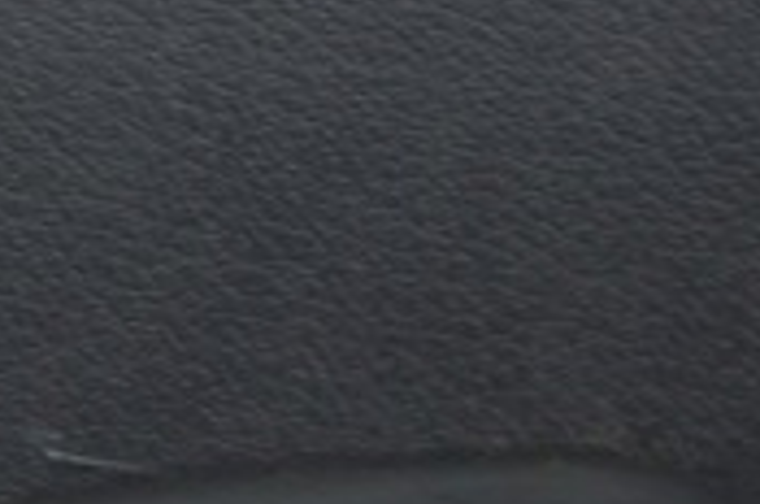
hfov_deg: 6.7
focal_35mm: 302
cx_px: -578
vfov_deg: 4.5
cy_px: -41
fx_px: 6360
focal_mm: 55
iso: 400
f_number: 5.6
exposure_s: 1/20
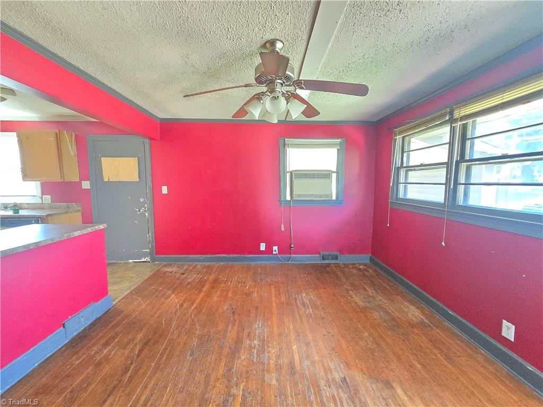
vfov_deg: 89.9
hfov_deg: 106.2
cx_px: 272
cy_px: 204
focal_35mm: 13
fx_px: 204
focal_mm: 2.2
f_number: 2.2
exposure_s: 1/24
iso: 1250
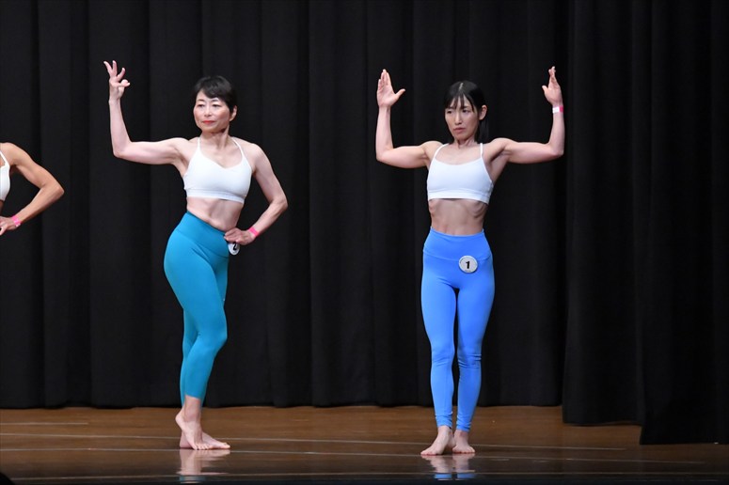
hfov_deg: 9.2
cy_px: 242
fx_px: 4554
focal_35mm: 225
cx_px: 364
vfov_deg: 6.1
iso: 8000
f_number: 5.6
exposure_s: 1/400
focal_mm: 150
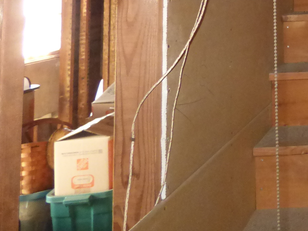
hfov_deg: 28.6
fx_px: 489
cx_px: 399
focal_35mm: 55
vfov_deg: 23.5
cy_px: -70
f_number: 2.8
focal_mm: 3.7
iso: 800
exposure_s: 1/25
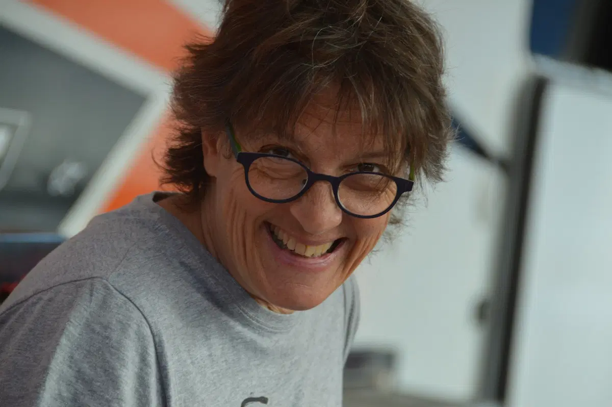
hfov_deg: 6.9
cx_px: 306
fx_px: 5096
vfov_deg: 4.6
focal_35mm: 300
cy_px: 204
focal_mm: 200
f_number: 5.6
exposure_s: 1/500
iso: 640
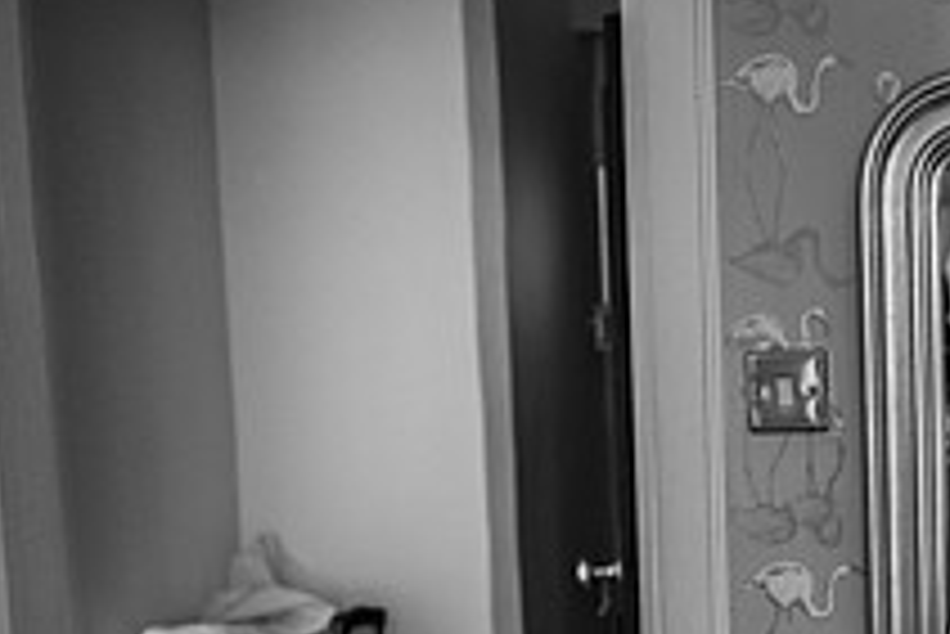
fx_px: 2535
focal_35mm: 96
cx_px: 1135
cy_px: 692
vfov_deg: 14.0
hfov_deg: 19.9
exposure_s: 1/200
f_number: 2
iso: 640
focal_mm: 35
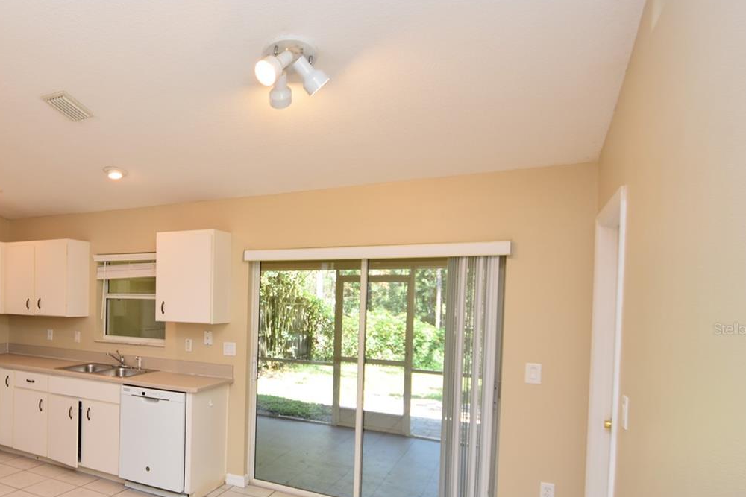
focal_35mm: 24
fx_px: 497
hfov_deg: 68.8
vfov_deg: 52.2
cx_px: 184
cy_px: 329
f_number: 4
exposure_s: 1/60
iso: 220
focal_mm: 10
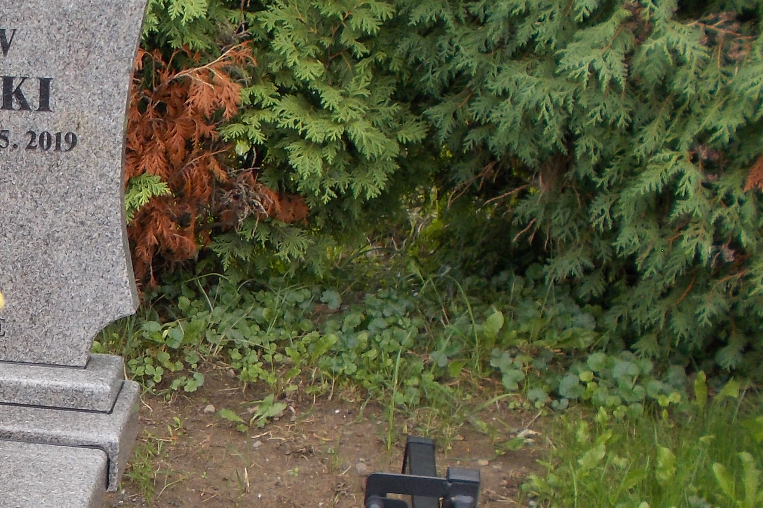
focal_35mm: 81
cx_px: -130
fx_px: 1716
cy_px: 473
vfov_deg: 16.6
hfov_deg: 23.2
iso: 80
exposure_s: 1/200
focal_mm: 5.3
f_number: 3.4
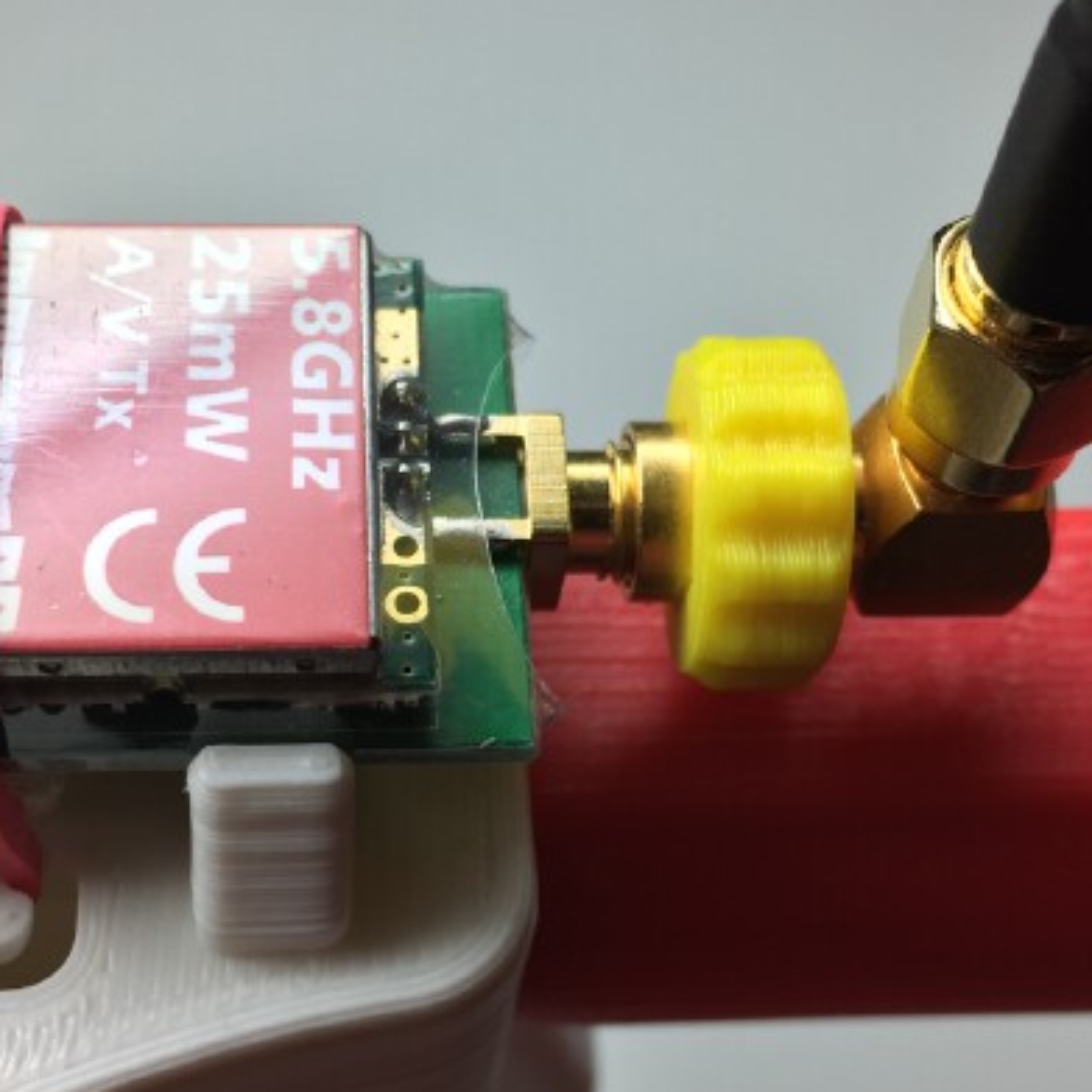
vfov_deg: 47.2
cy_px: 547
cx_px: 542
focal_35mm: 35
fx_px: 1249
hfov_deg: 47.2
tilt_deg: -55.5
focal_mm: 4.15
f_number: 2.2
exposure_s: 1/33
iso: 32
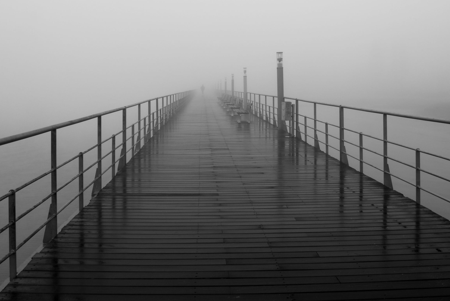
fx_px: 338
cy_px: 150
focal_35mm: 27
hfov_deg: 67.3
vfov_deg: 48.1
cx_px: 225
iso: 100
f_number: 14
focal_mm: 18
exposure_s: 1/8
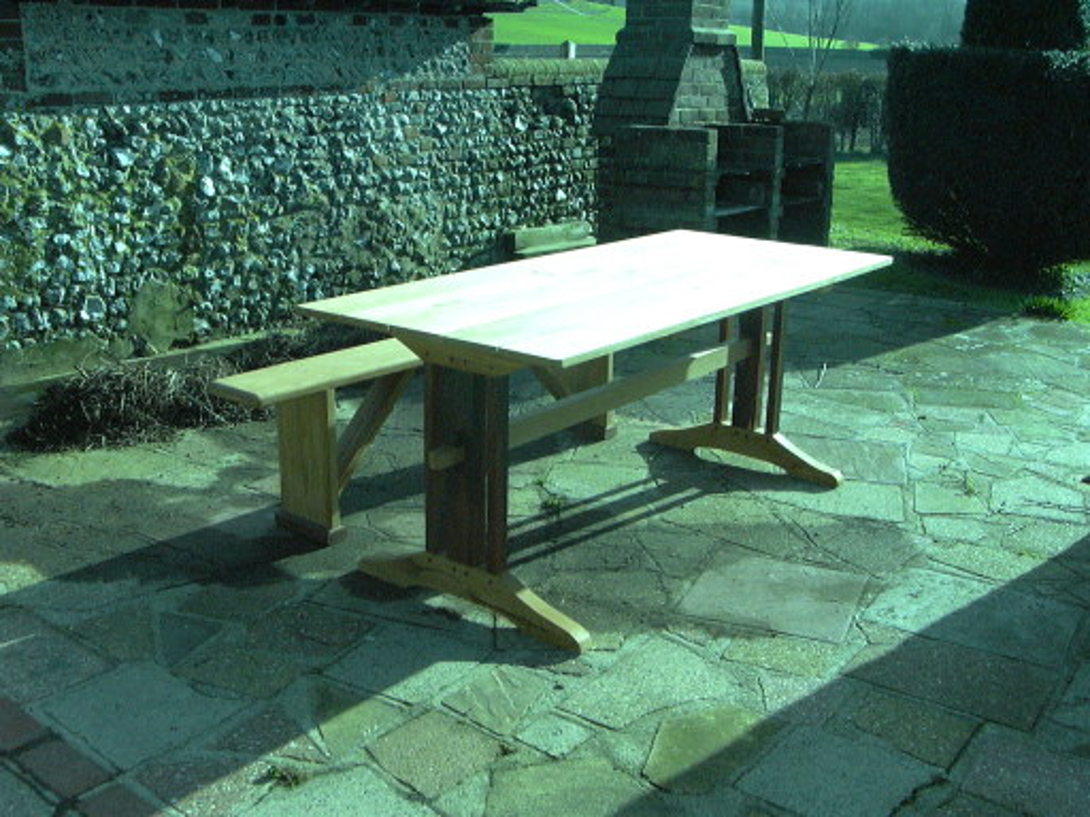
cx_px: 545
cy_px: 408
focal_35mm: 35
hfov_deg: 52.6
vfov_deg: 40.7
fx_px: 1102
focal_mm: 5.4
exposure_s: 1/377
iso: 400
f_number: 8
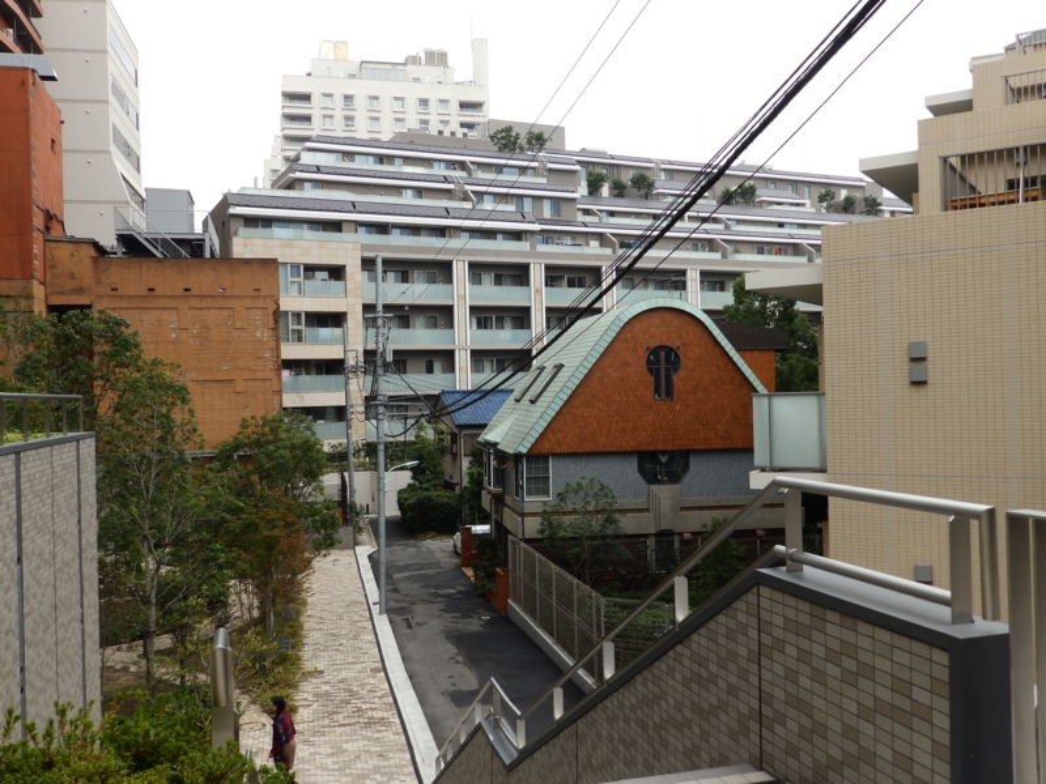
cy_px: 392
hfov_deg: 56.8
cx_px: 523
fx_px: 967
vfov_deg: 44.2
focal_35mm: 32
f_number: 4
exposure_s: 1/160
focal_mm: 5.7
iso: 80
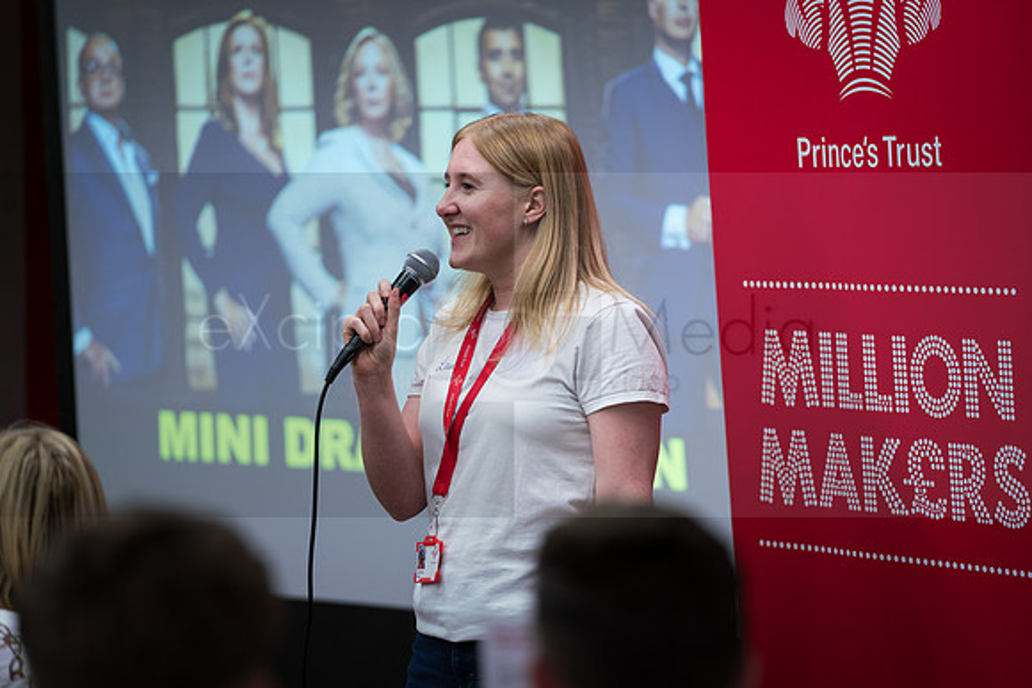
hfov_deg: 12.7
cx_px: 539
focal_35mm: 162
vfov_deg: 8.5
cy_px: 345
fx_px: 4633
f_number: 2.8
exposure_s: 1/160
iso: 640
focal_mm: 152
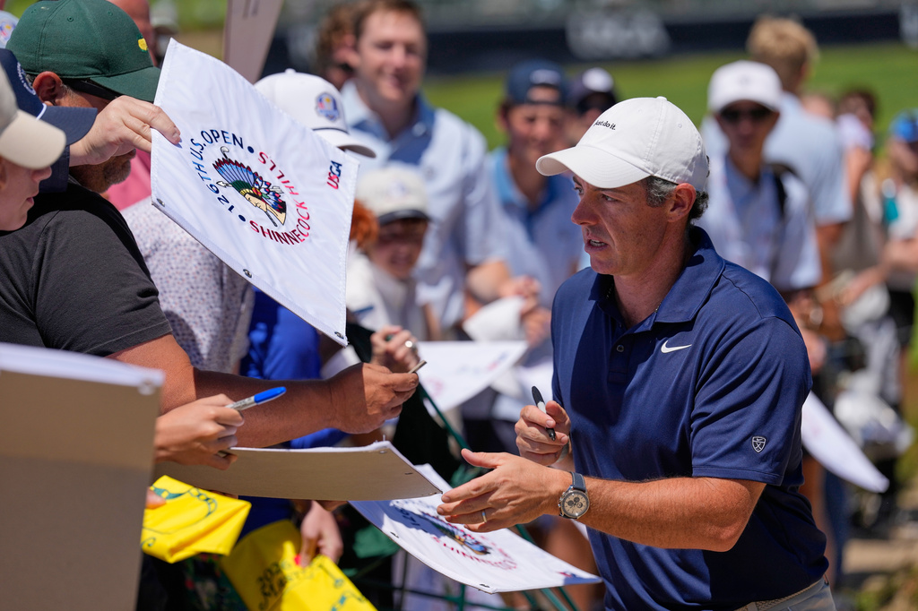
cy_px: 306
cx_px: 459
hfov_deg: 17.6
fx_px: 2957
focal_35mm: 116
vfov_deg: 11.8
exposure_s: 1/12800
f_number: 2.5
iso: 250
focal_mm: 116
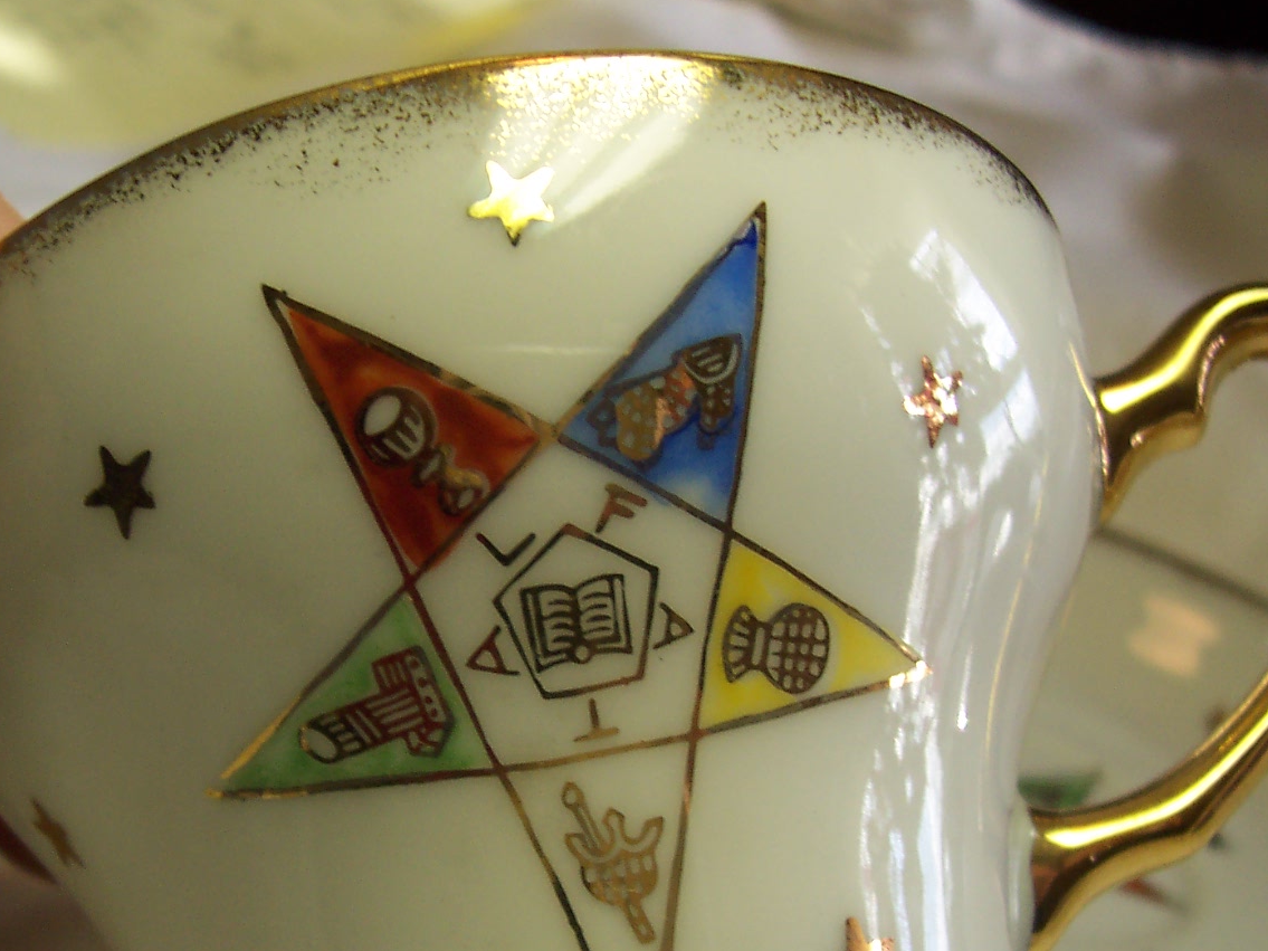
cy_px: 668
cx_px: 519
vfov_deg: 26.8
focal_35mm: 54
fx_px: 1978
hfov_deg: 35.4
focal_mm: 5.6
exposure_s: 1/125
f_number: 2.8
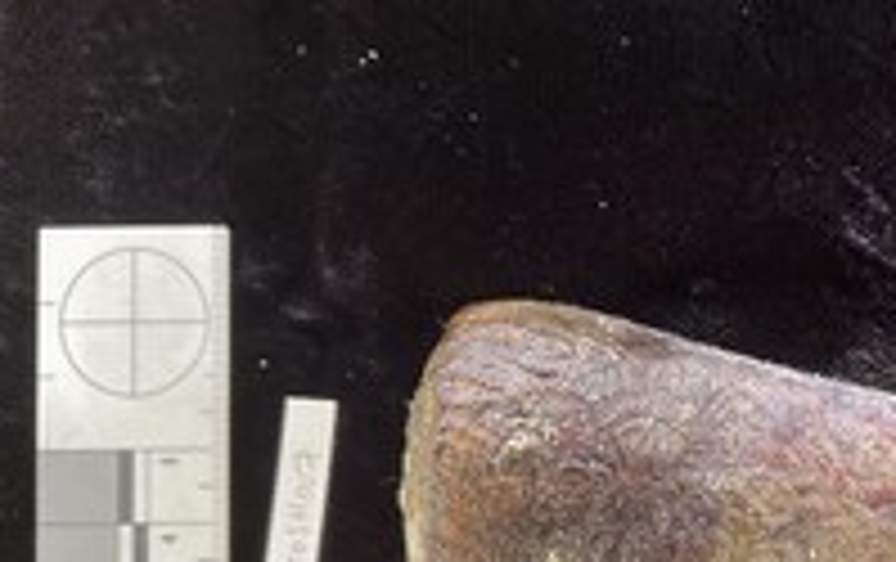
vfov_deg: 23.1
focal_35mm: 54
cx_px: 734
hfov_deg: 36.1
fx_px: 1320
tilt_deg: -87.7
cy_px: 555
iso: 64
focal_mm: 3
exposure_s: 1/50
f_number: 1.8
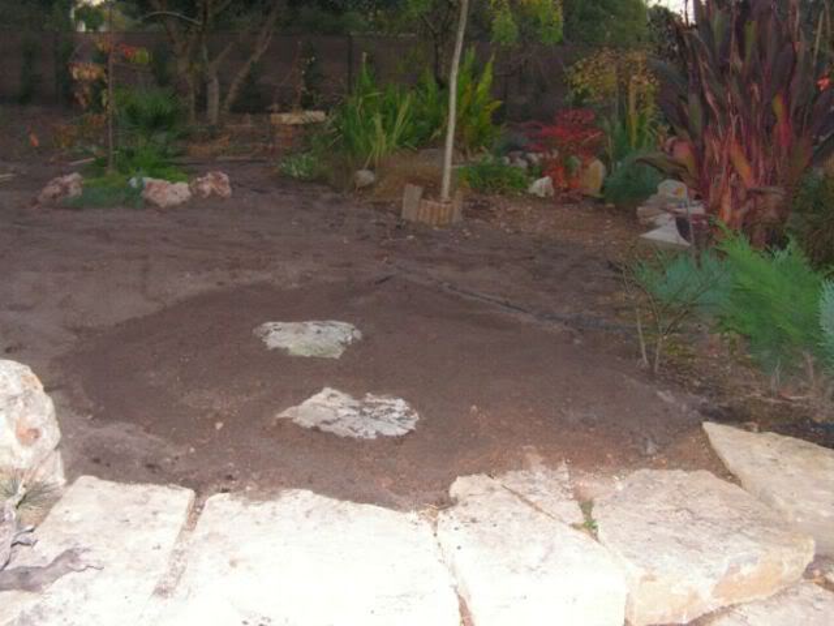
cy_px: 313
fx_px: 867
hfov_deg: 51.4
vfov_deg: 39.7
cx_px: 417
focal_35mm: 36
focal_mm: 6
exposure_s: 1/40
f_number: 3.2
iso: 200
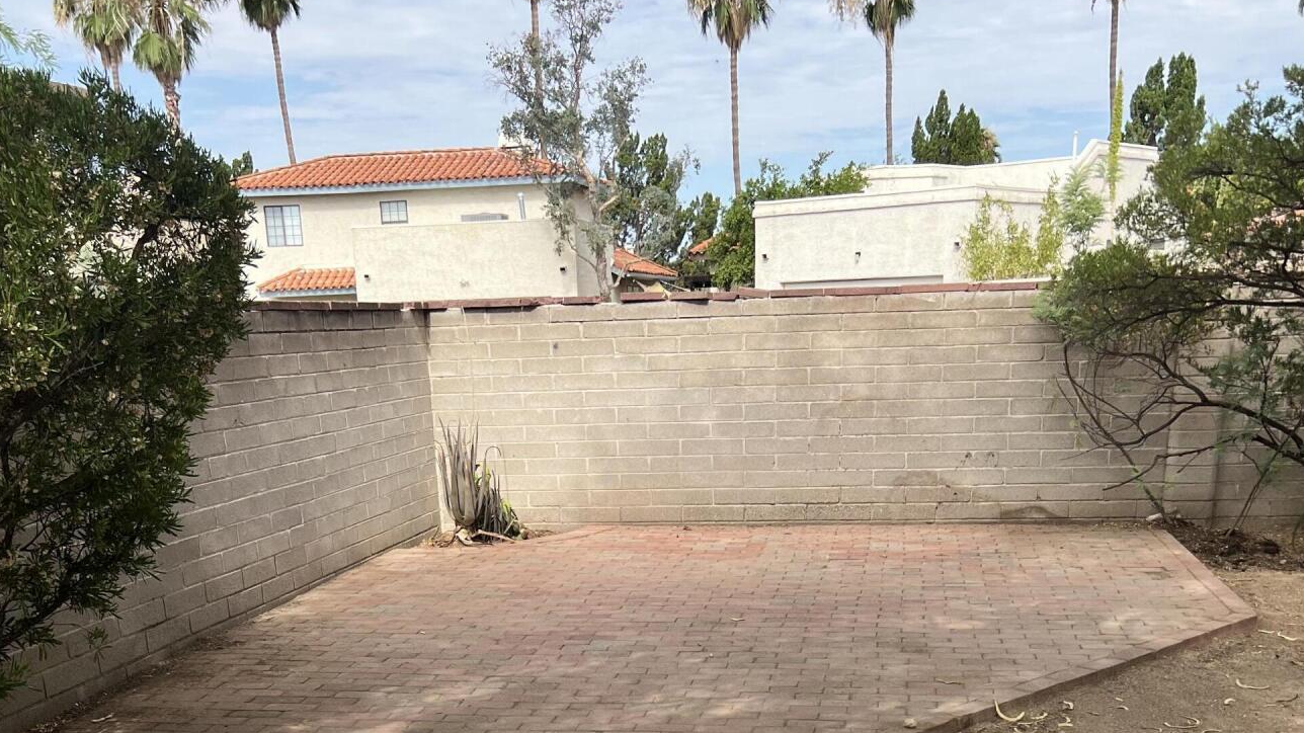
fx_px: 1521
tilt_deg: -21.3
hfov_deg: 46.4
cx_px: 609
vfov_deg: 24.3
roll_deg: +1.6
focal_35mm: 44
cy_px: 904
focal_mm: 5.7
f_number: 1.5
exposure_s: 1/2083
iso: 50
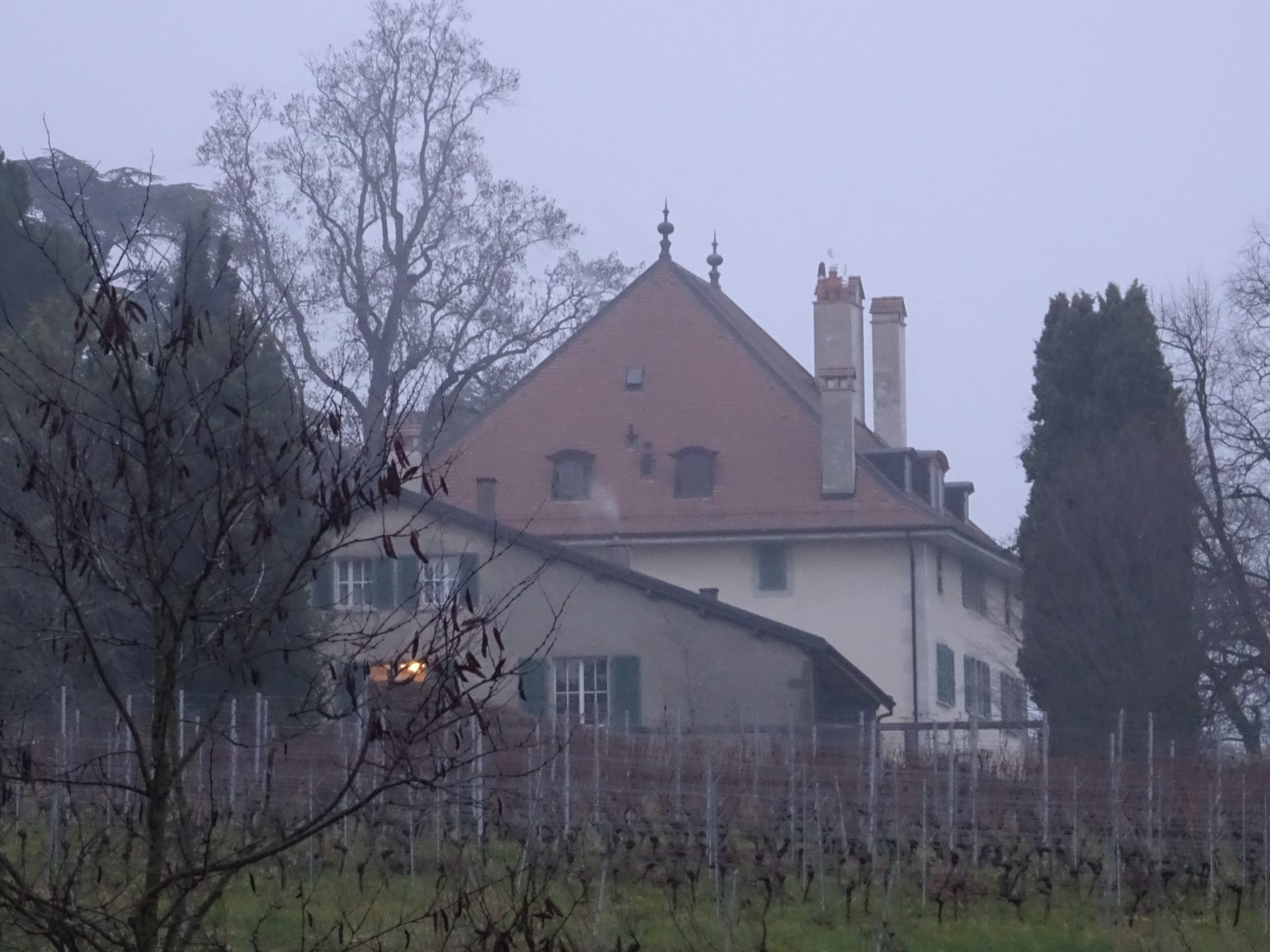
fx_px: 7740
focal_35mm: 211
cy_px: 413
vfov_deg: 7.0
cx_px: 619
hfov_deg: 9.4
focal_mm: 27.93
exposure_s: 1/15
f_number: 5.6
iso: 800
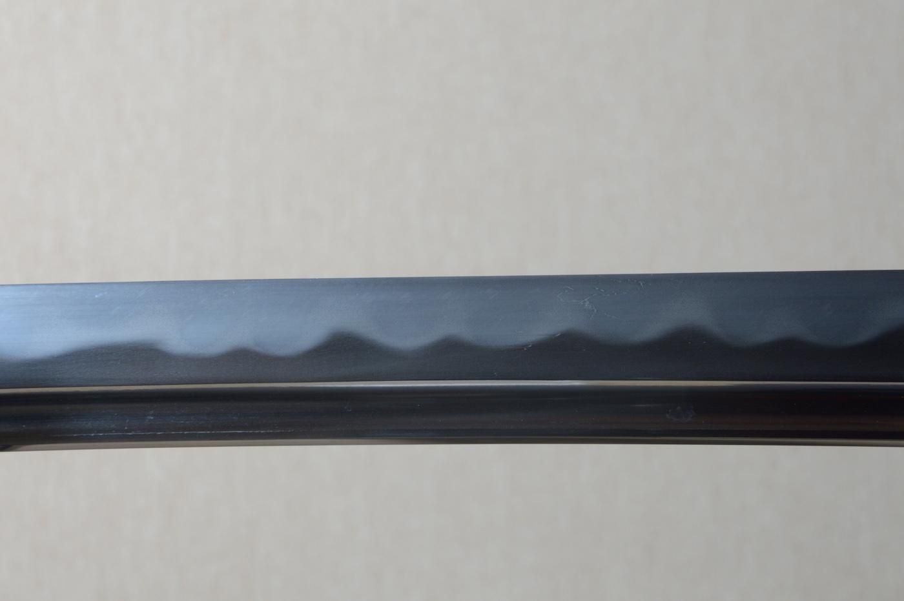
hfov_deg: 19.5
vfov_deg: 13.0
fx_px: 2634
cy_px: 300
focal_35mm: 105
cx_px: 452
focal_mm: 70
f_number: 11
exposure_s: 1/1.6
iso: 400
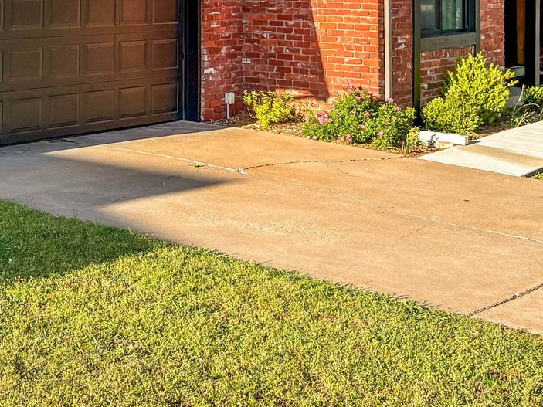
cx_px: 56
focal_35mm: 71
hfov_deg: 26.5
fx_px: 1114
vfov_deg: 19.6
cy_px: -66
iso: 50
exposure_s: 1/1400
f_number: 1.6
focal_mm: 5.96
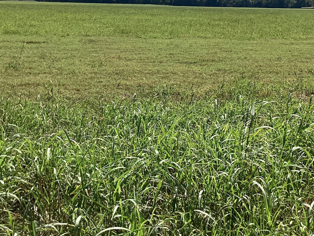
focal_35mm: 58
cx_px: 171
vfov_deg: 25.0
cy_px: 60
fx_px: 526
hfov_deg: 33.2
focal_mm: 3.3
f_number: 2.4
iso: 25
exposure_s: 1/2632
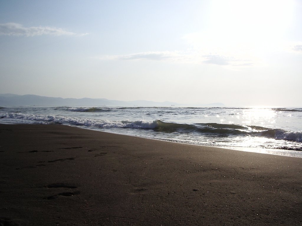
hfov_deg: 52.6
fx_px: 305
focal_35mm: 35
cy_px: 113
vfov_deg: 40.7
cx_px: 151
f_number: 4.3
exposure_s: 1/1500
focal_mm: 5.8
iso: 50
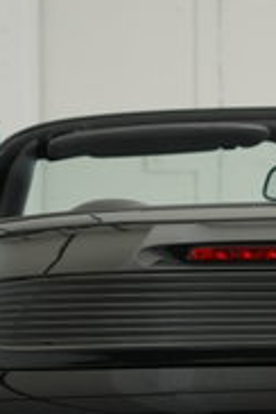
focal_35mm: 309
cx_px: 267
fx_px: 3554
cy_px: 481
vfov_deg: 6.6
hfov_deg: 4.4
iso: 400
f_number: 4
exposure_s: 1/40
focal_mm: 49
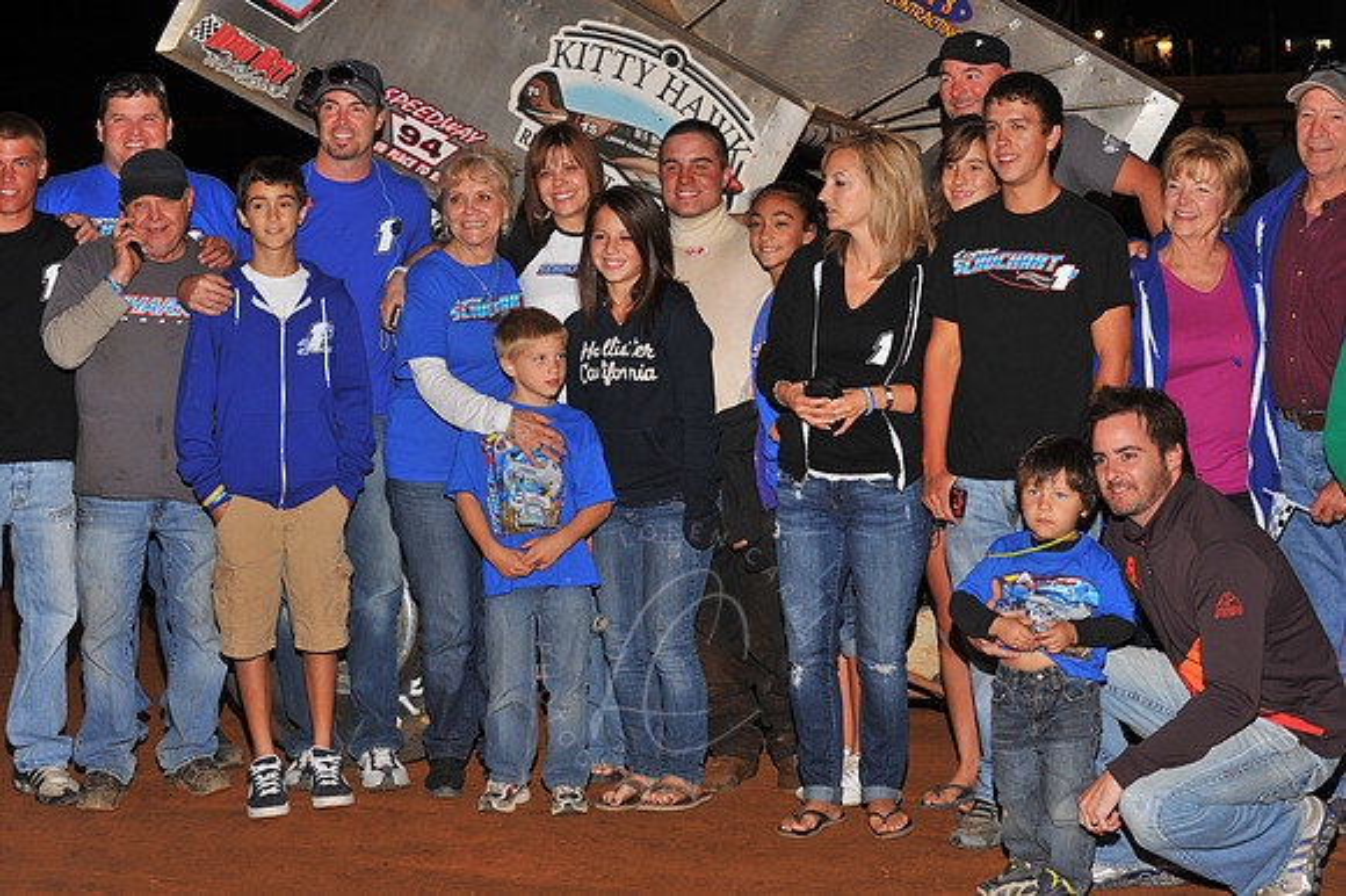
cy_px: 448
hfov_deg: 23.7
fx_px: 3213
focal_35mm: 86
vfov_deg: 15.9
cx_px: 673
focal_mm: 86
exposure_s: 1/250
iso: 500
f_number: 7.1
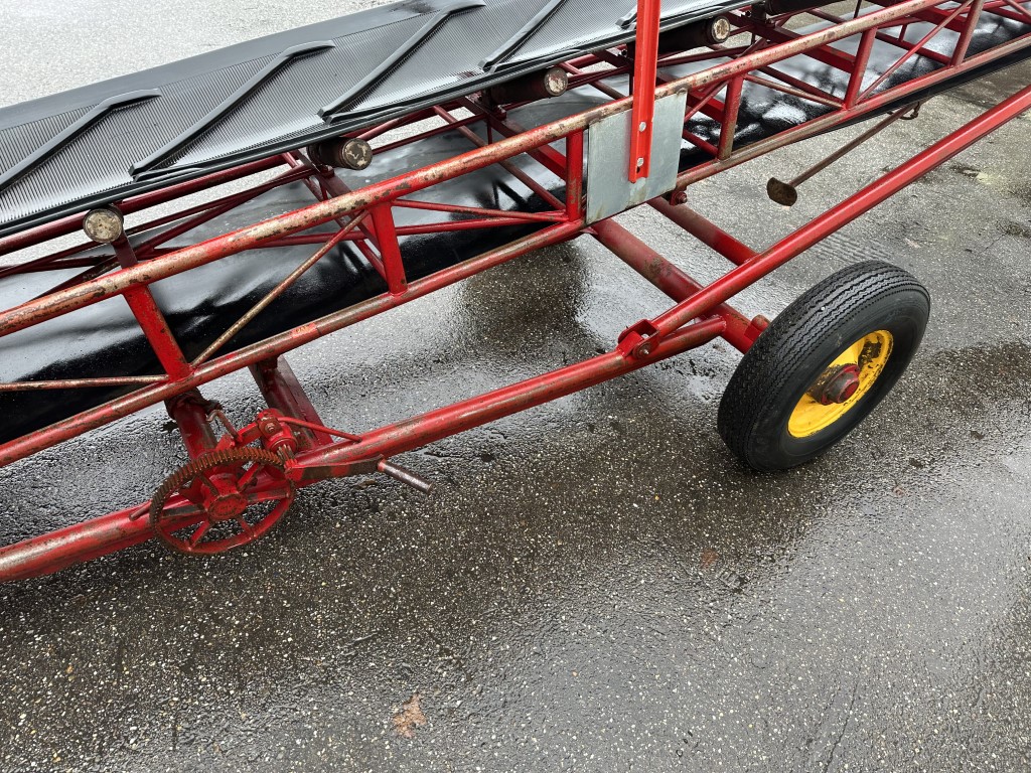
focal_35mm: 24
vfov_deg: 56.8
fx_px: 715
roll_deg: -8.5
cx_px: 516
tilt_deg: -40.2
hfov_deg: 71.6
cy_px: 386
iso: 64
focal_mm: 6.86
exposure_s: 1/153
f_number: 1.78
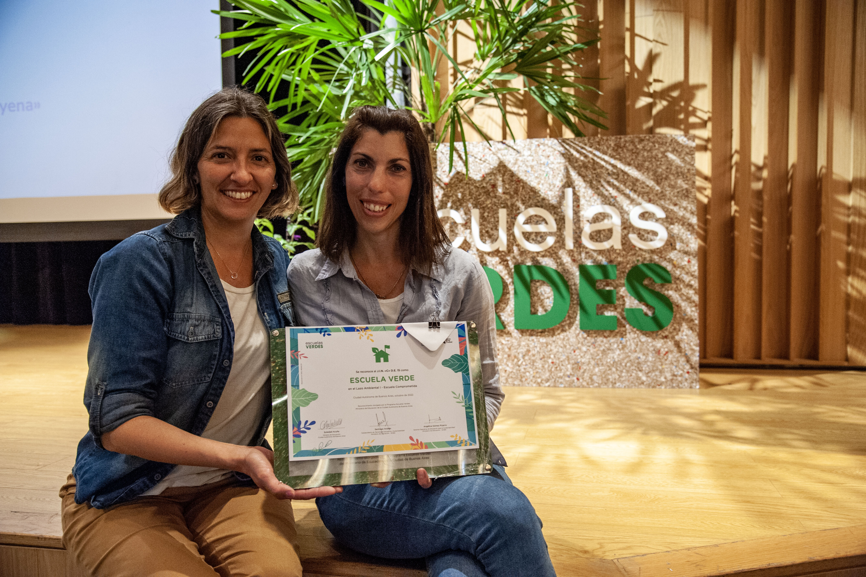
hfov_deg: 62.0
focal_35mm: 30
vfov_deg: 43.6
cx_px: 433
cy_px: 288
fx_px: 721
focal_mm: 30
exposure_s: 1/60
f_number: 4
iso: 2500
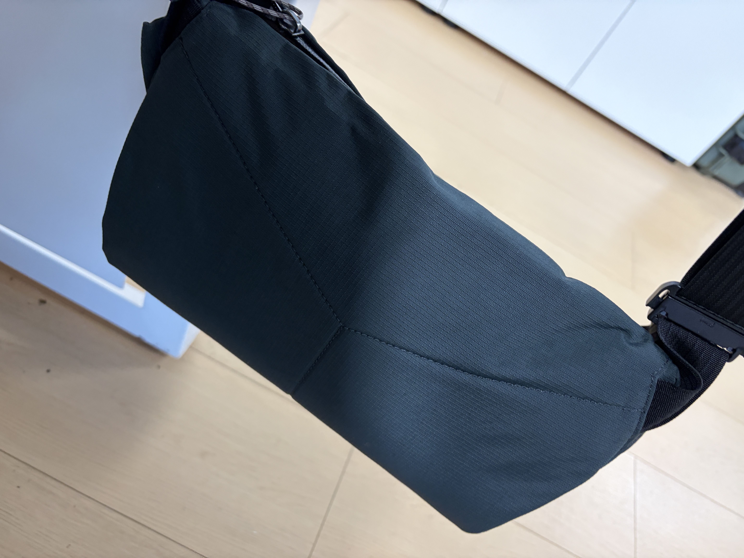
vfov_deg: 53.1
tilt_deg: -45.2
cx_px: 372
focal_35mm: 26
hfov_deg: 67.3
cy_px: 279
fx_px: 559
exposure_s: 1/60
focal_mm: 5.96
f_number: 1.6
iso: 160
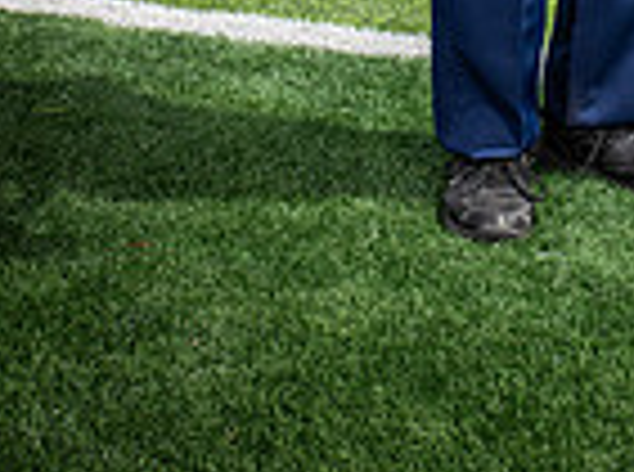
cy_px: -512
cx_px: 598
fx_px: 2137
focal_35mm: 117
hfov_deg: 16.6
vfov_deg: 11.2
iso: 125
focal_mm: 38
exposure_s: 1/400
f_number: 7.1
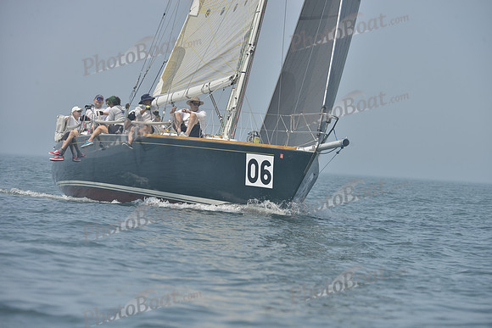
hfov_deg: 8.6
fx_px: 3281
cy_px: 164
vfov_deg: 5.7
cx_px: 246
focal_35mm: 240
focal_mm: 240
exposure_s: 1/1000
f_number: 8
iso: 280
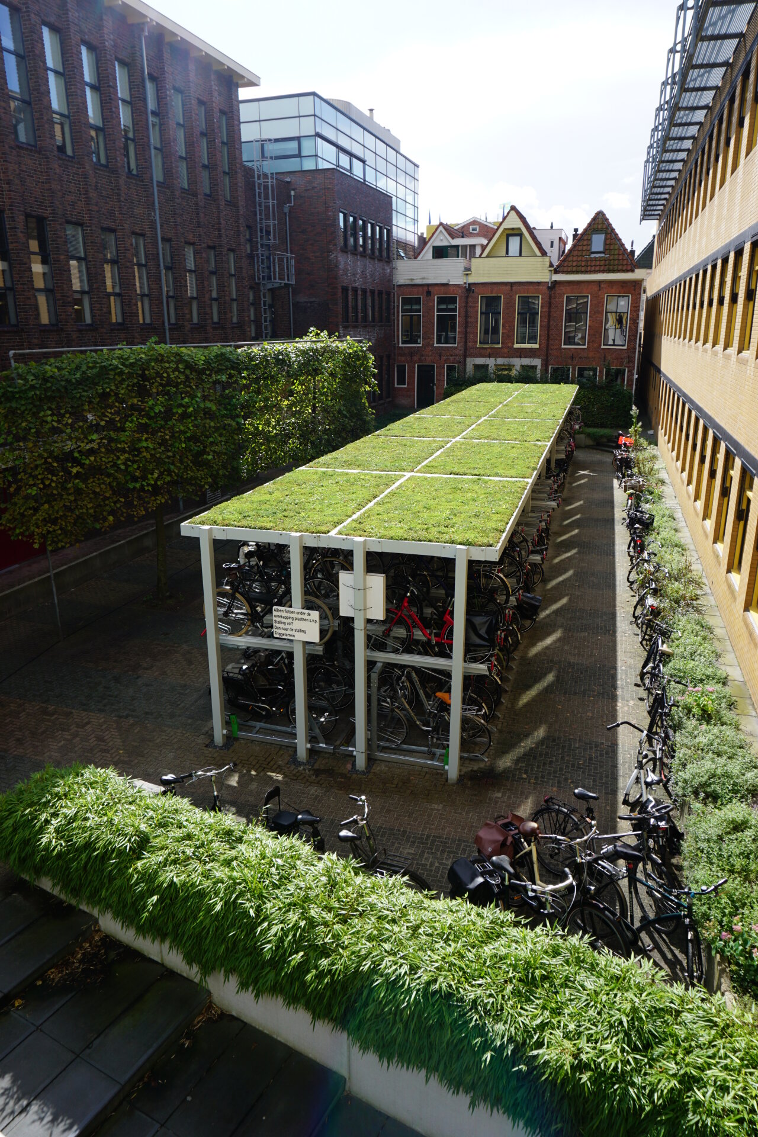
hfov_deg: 53.1
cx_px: 379
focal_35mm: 24
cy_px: 568
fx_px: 758
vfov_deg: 73.7
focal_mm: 16
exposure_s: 1/100
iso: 100
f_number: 10
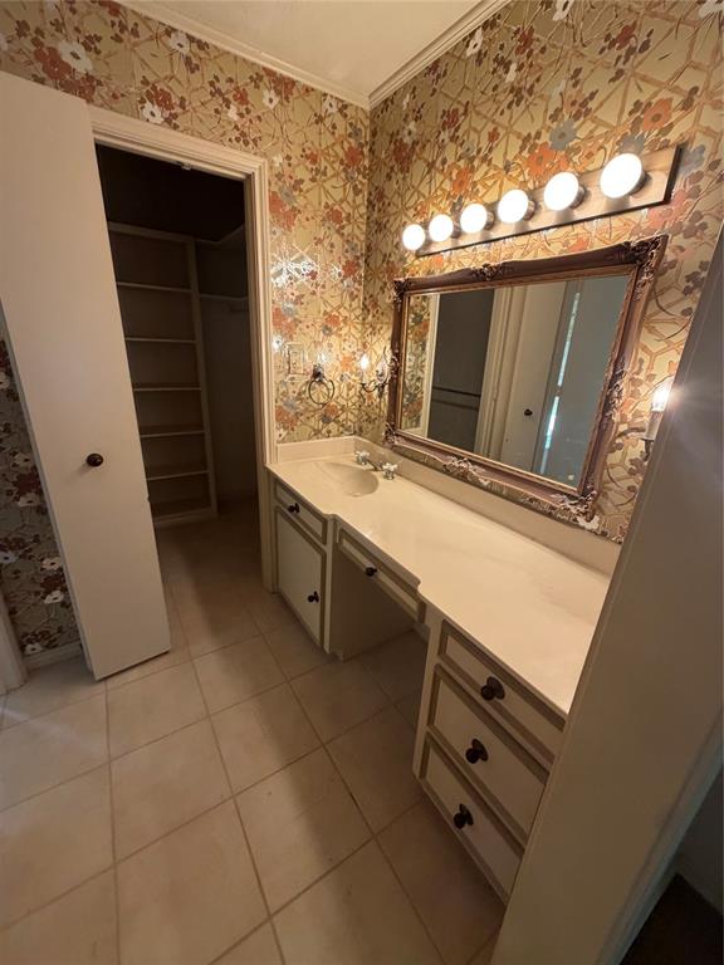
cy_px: 482
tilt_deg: -13.9
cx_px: 362
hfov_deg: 85.7
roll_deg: -1.6
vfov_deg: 102.1
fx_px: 390
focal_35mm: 14
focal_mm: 2.22
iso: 250
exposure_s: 1/120
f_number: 2.2
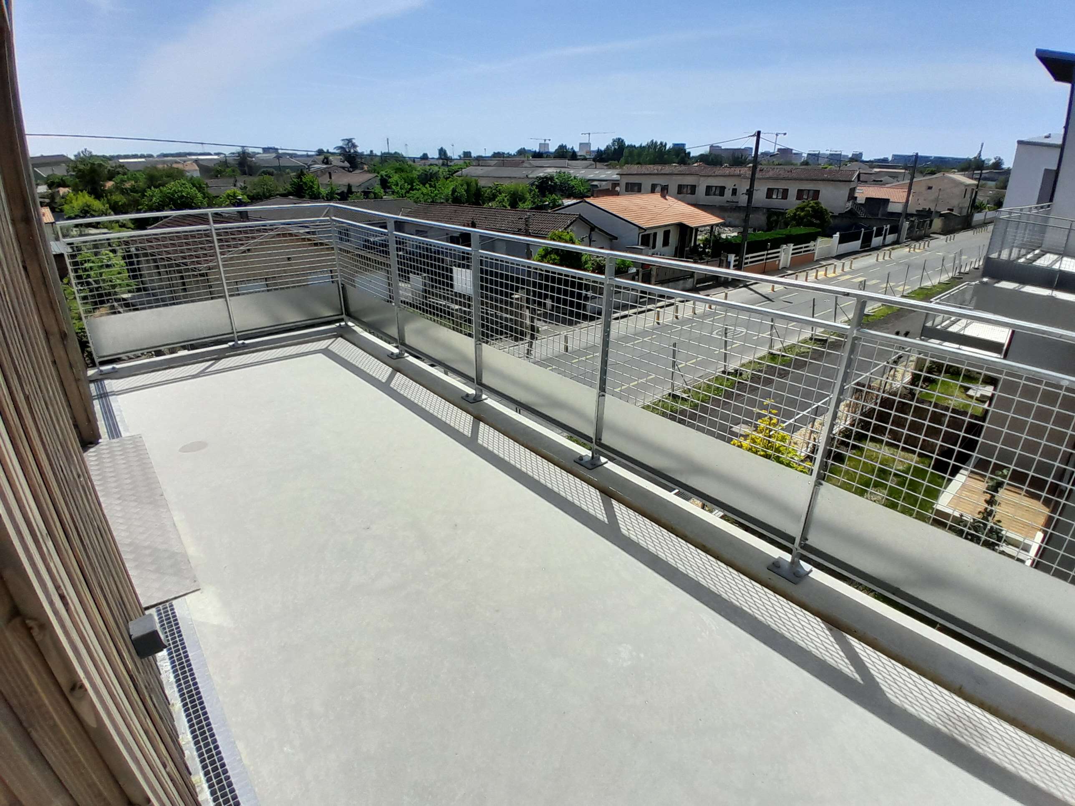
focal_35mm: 17
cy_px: 403
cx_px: 538
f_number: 2.2
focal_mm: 1.46
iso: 40
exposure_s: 1/3268
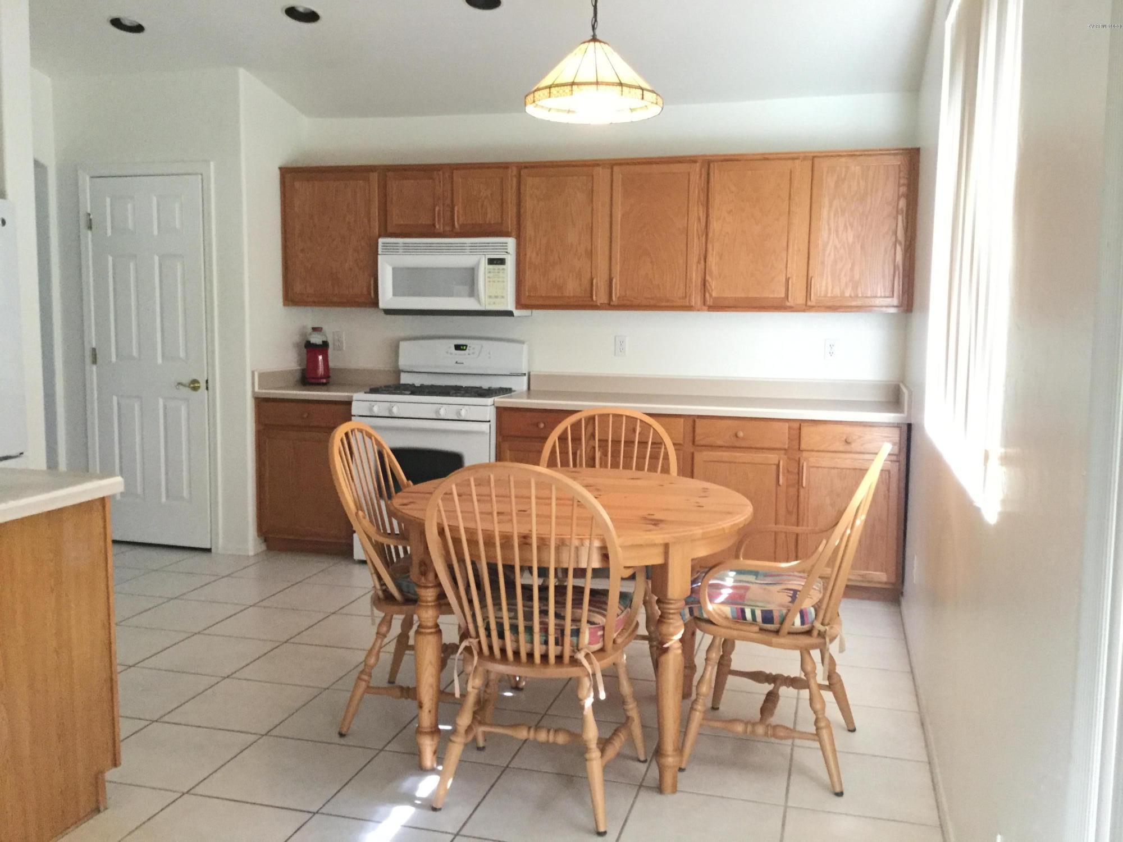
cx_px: 562
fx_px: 1006
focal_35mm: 31
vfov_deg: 45.4
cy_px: 421
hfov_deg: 58.4
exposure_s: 1/24
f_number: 2.4
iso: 200
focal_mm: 3.3
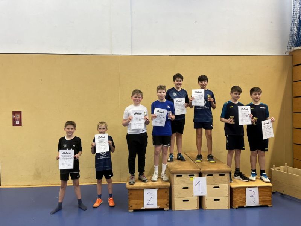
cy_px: 113
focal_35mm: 26
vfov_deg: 53.1
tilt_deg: -2.5
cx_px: 150
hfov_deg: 67.3
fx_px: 226
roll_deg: +0.9
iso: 125
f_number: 1.6
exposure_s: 1/100
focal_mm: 5.1
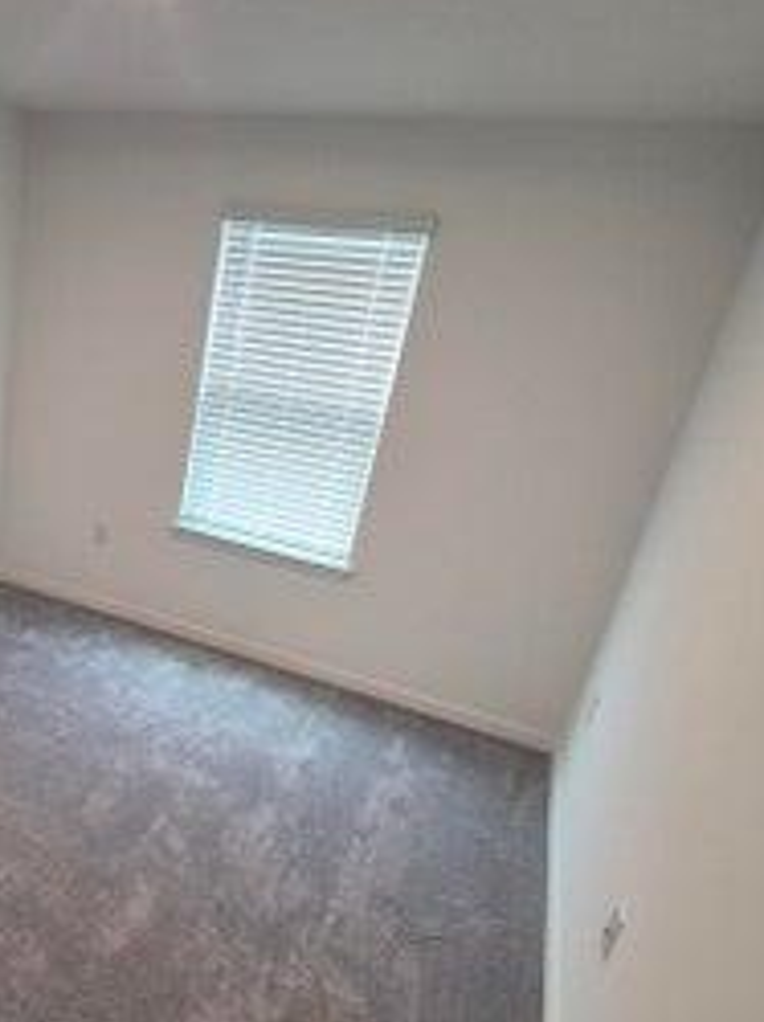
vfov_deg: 68.4
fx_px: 737
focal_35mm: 25
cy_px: 634
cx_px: 131
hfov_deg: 50.7
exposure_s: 1/60
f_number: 2.2
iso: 250
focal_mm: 1.74
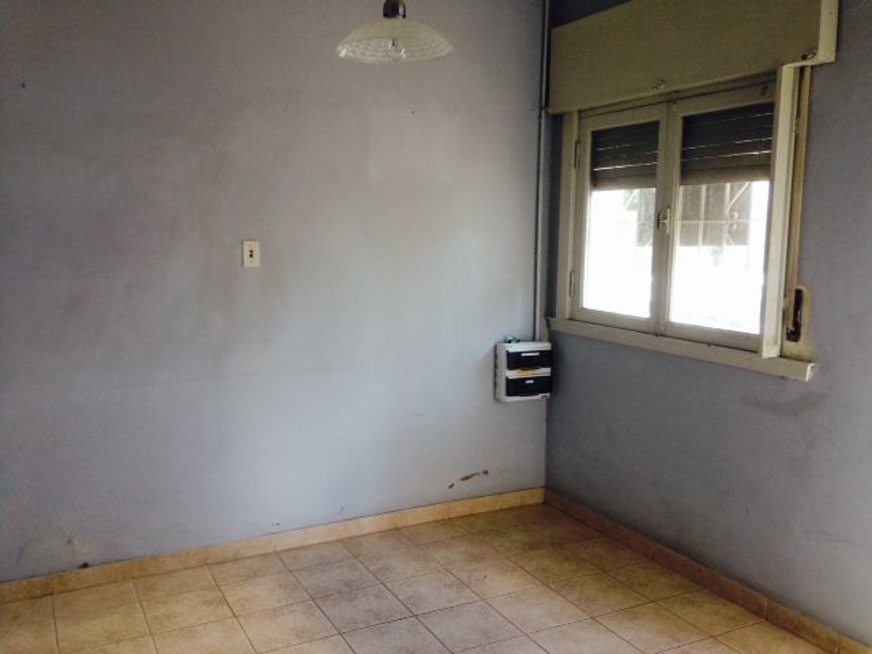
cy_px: 327
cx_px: 436
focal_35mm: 33
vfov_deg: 42.9
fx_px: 831
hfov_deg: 55.4
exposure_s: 1/20
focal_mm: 4.12
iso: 100
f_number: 2.4
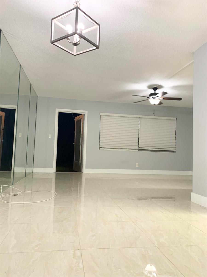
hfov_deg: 53.1
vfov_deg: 67.3
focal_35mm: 26
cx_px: 104
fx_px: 207
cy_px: 138
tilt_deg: +3.8
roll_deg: -1.2
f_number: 1.8
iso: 100
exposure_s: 1/60
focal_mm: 4.25
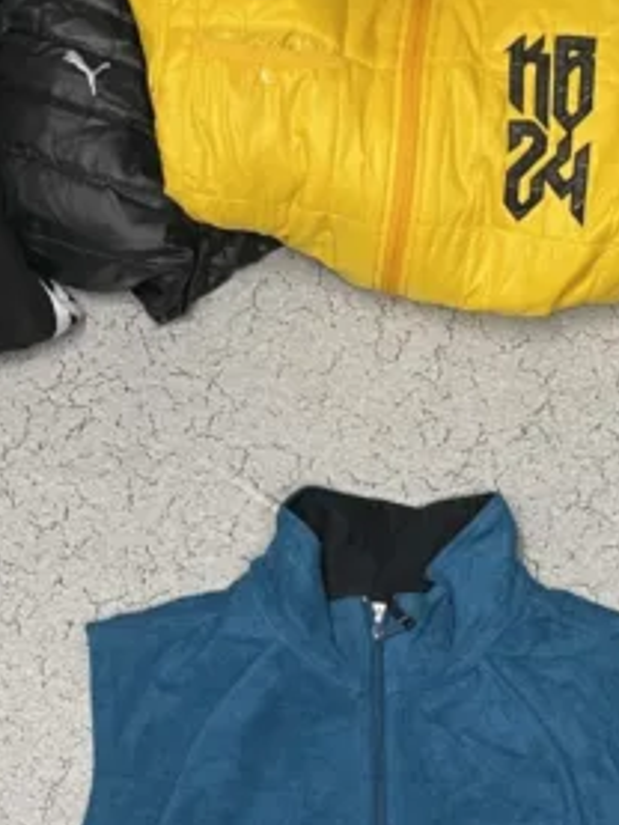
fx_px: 1191
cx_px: 384
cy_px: 743
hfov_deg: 29.0
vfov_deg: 35.9
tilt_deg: -85.9
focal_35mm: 50
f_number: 1.6
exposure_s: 1/50
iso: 200
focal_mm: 4.2
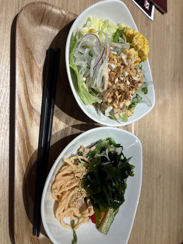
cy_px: 122
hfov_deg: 53.1
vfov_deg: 67.3
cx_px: 92
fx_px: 183
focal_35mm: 26
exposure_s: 1/120
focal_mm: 5.96
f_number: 1.6
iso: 80
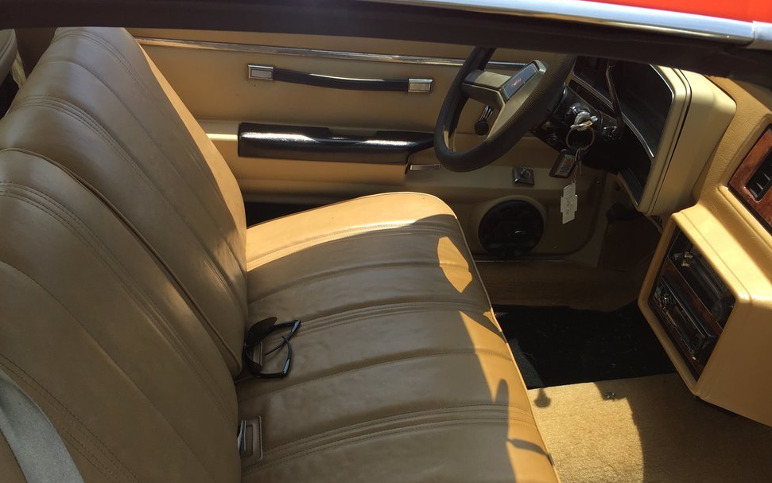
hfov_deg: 51.5
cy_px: 302
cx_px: 381
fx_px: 800
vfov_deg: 33.4
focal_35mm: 38
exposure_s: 1/651
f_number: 2.2
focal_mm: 4.15
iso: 25
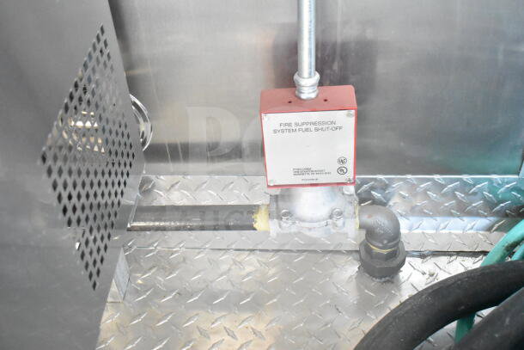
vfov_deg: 31.9
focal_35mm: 42
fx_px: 611
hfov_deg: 46.4
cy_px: 175
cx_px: 262
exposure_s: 1/50
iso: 11400
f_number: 4.2
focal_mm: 28
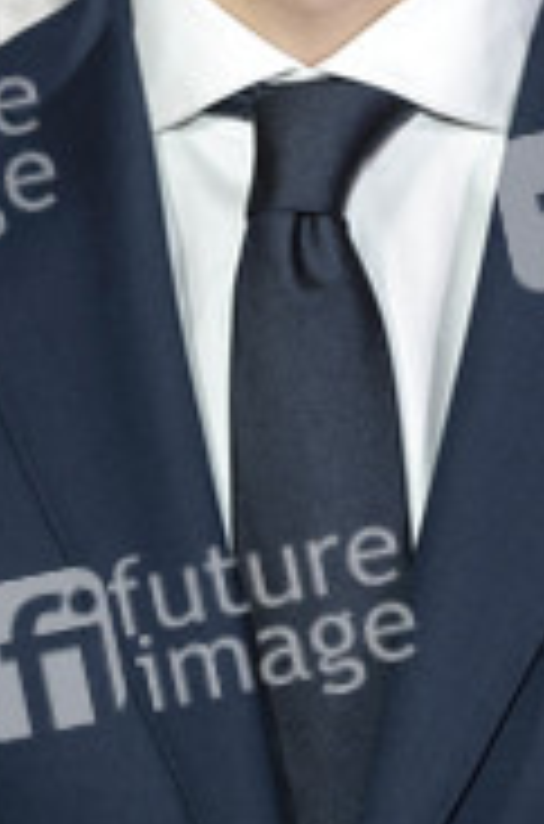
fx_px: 4445
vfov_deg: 10.5
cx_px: 315
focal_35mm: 195
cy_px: -41
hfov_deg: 7.0
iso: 800
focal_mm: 89
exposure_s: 1/200
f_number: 5.6
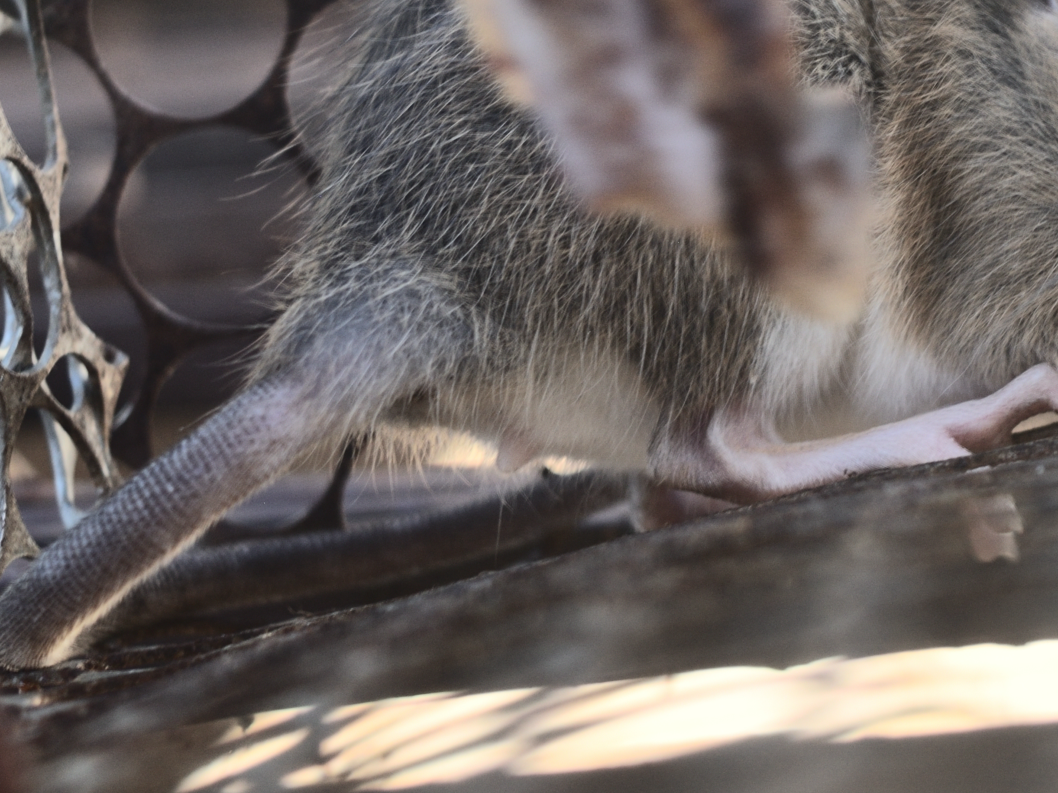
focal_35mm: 170
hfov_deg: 11.6
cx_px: 950
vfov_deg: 8.7
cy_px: 264
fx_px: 5196
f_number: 5.6
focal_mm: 48
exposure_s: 1/100
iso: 100
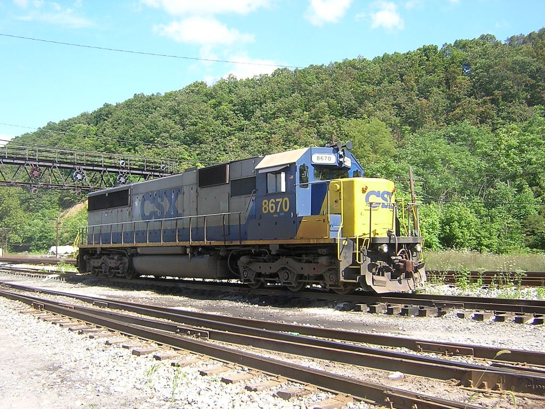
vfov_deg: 39.7
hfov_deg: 51.4
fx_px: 567
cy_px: 204
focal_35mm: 36
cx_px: 272
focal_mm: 4.7
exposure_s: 1/140
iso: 126
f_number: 5.2
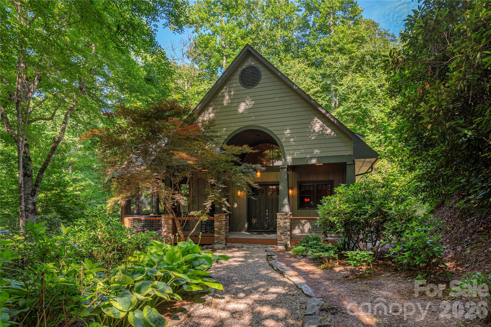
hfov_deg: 84.0
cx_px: 246
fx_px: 273
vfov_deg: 61.9
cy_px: 164
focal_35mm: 20
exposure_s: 1/125
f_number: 8
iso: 320
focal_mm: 20
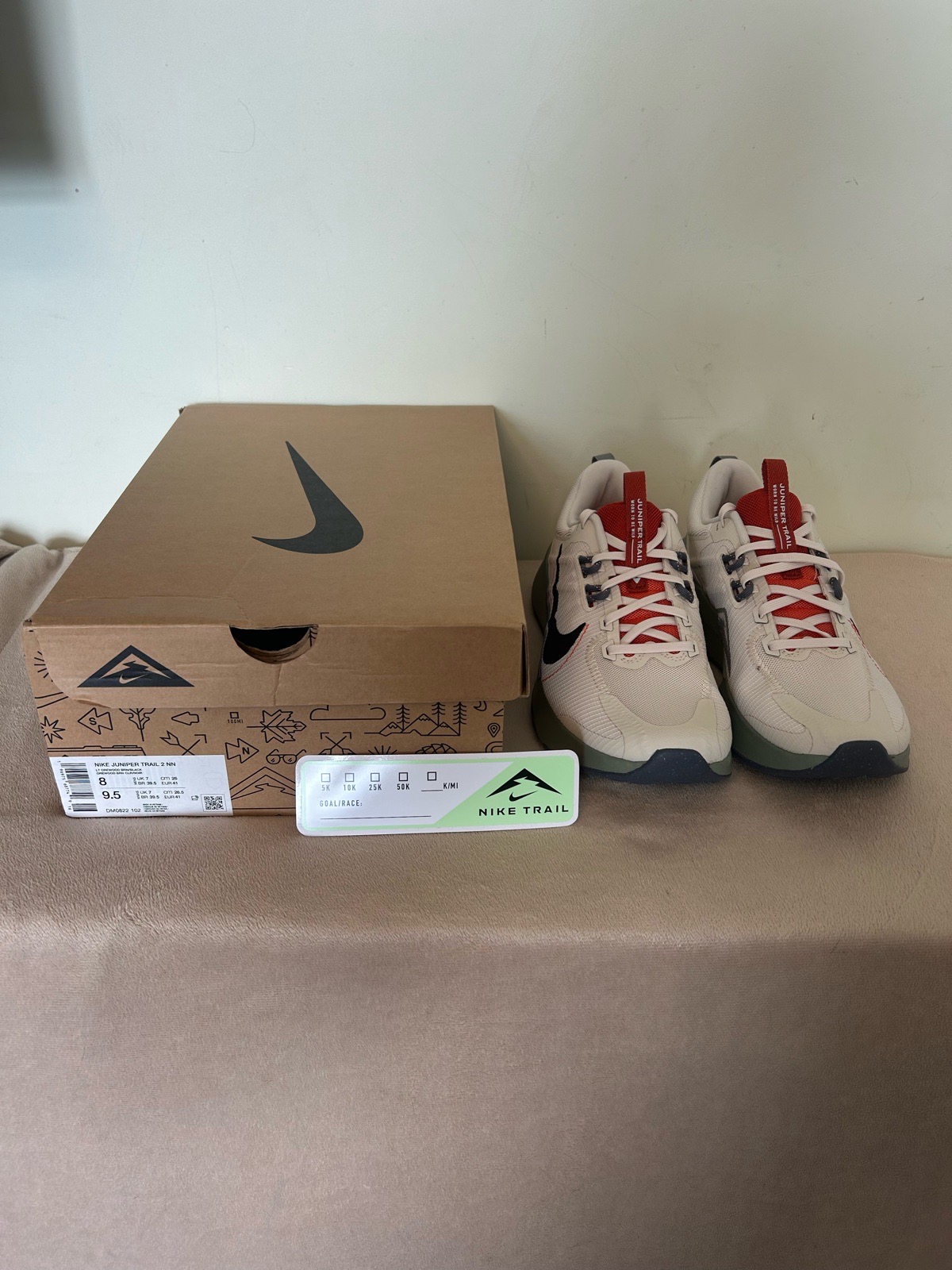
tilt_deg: -30.2
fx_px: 953
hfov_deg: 53.1
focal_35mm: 26
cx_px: 476
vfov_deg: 67.3
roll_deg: -2.1
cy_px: 635
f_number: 1.5
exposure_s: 1/100
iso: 50
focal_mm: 5.7
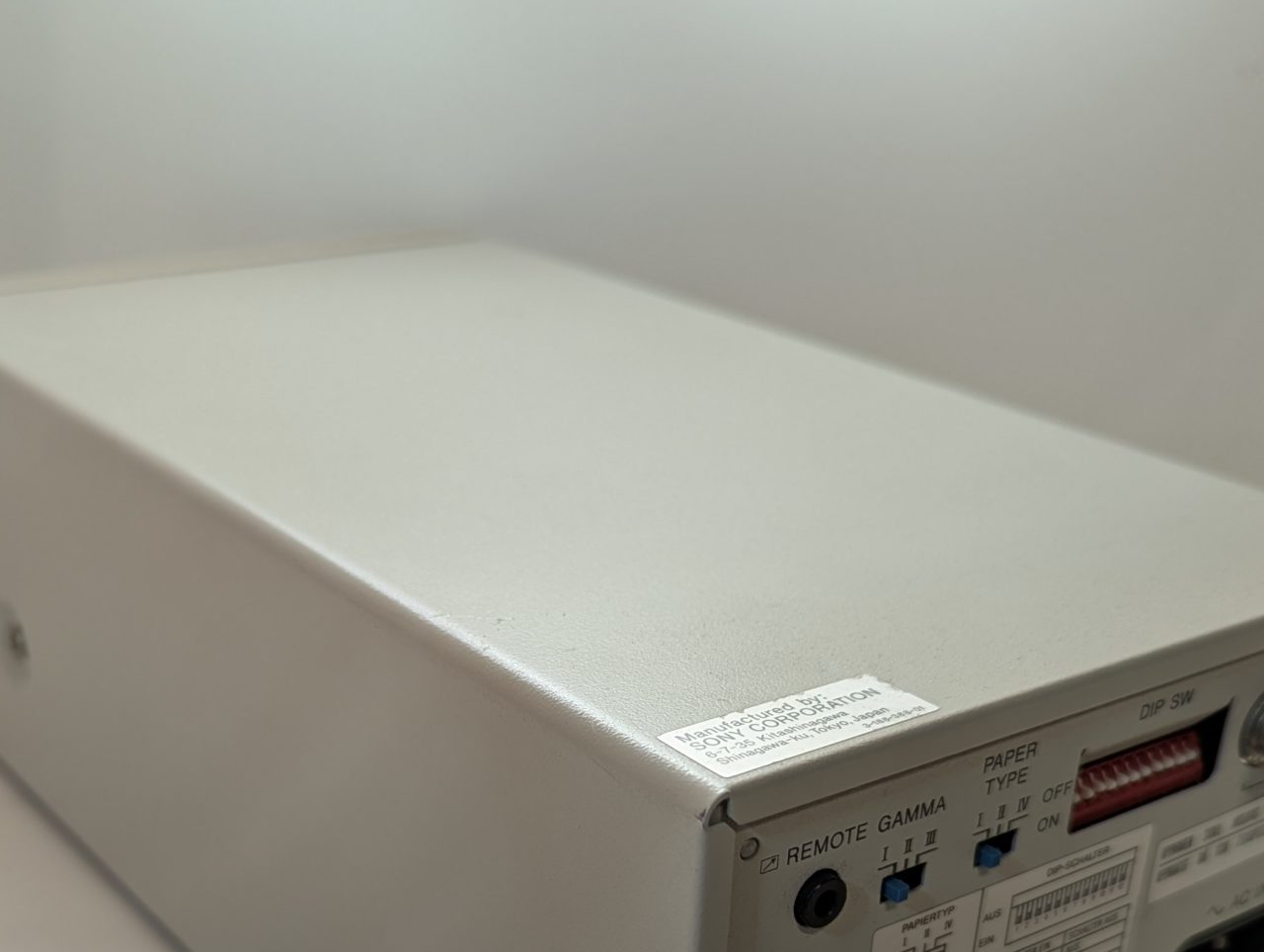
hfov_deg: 39.6
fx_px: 1755
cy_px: 886
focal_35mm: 48
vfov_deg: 28.9
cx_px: 592
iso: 82
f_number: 1.85
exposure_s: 1/100
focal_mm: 6.81
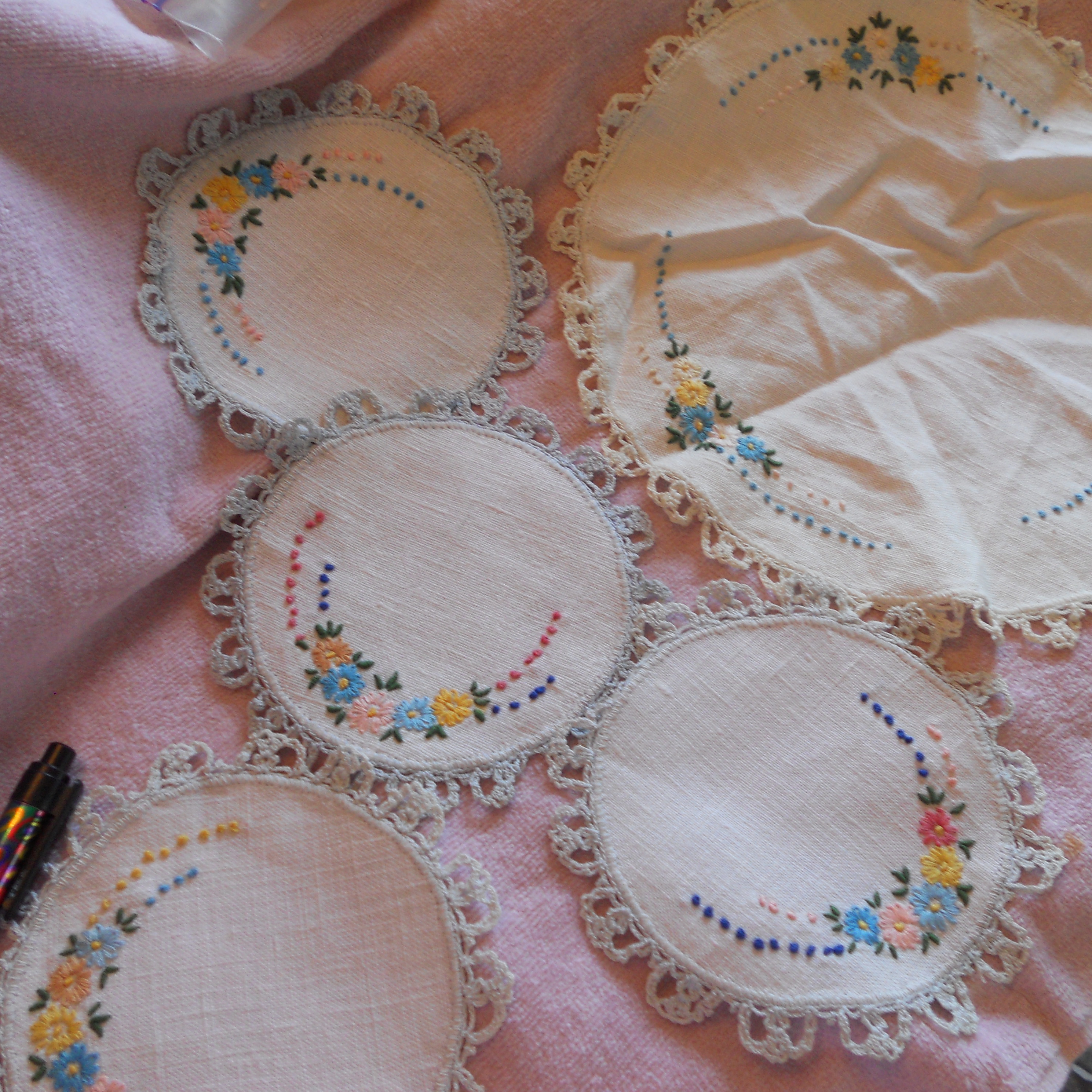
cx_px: 578
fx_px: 1356
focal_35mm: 38
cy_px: 543
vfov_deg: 43.9
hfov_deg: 43.8
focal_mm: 5.8
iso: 125
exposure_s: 1/30
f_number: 3.5
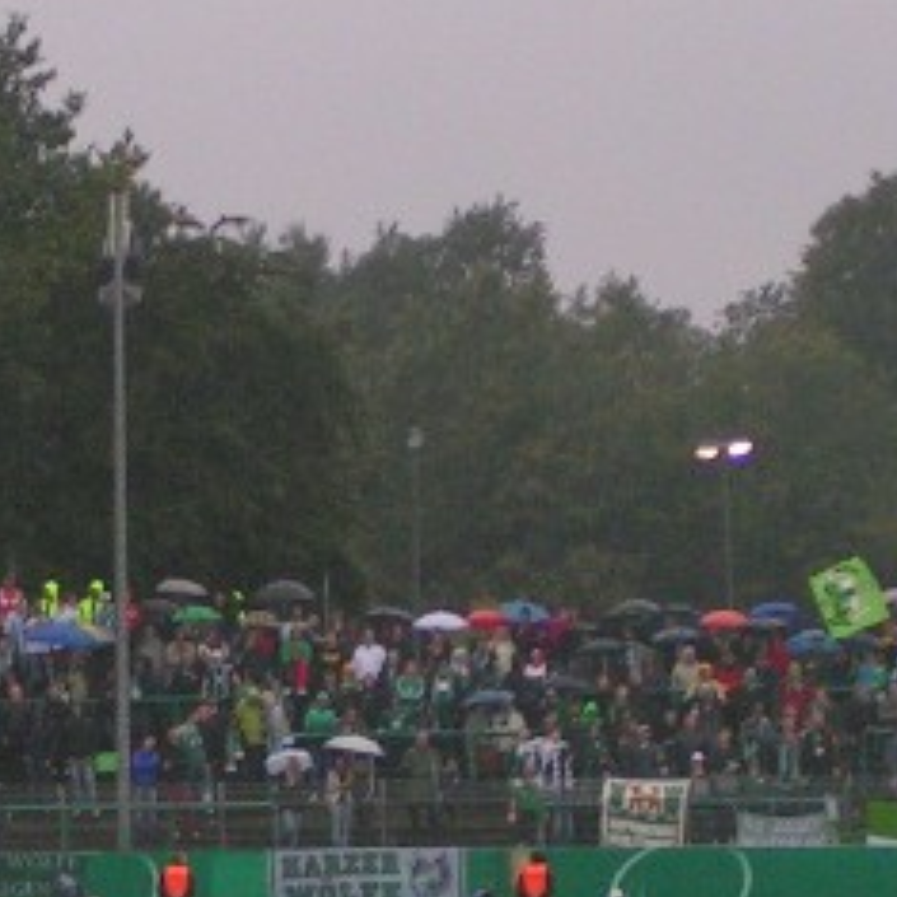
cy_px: 370
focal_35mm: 313
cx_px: -260
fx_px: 9176
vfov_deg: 5.6
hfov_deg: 5.6
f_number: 3.5
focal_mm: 15.9
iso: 125
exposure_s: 1/125
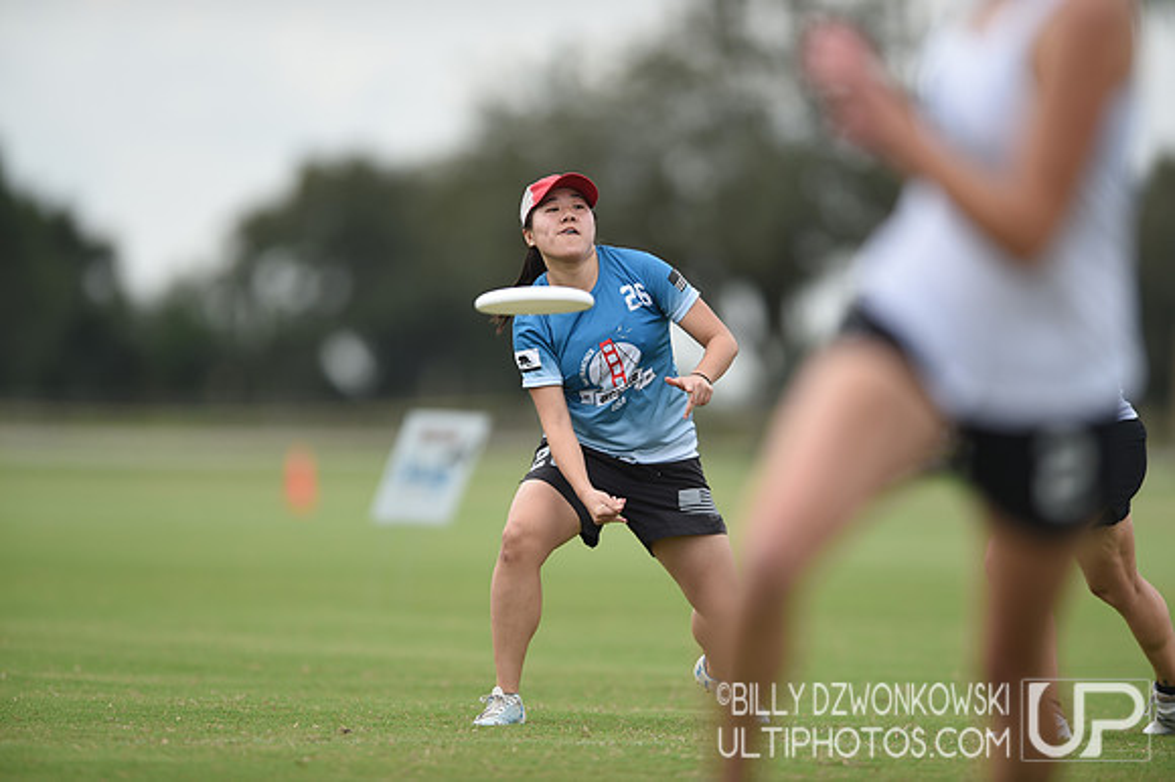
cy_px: 391
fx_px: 13048
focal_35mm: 400
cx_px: 588
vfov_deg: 3.4
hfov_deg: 5.2
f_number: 2.8
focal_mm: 400
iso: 100
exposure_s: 1/800
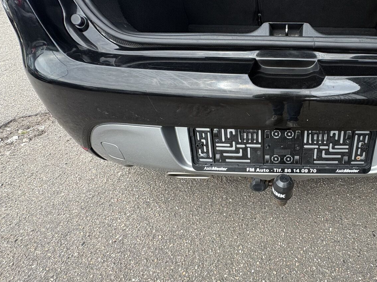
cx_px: 278
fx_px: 229
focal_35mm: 21
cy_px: 136
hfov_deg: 74.0
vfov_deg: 63.4
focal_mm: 2.22
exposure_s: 1/362
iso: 40
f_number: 2.2
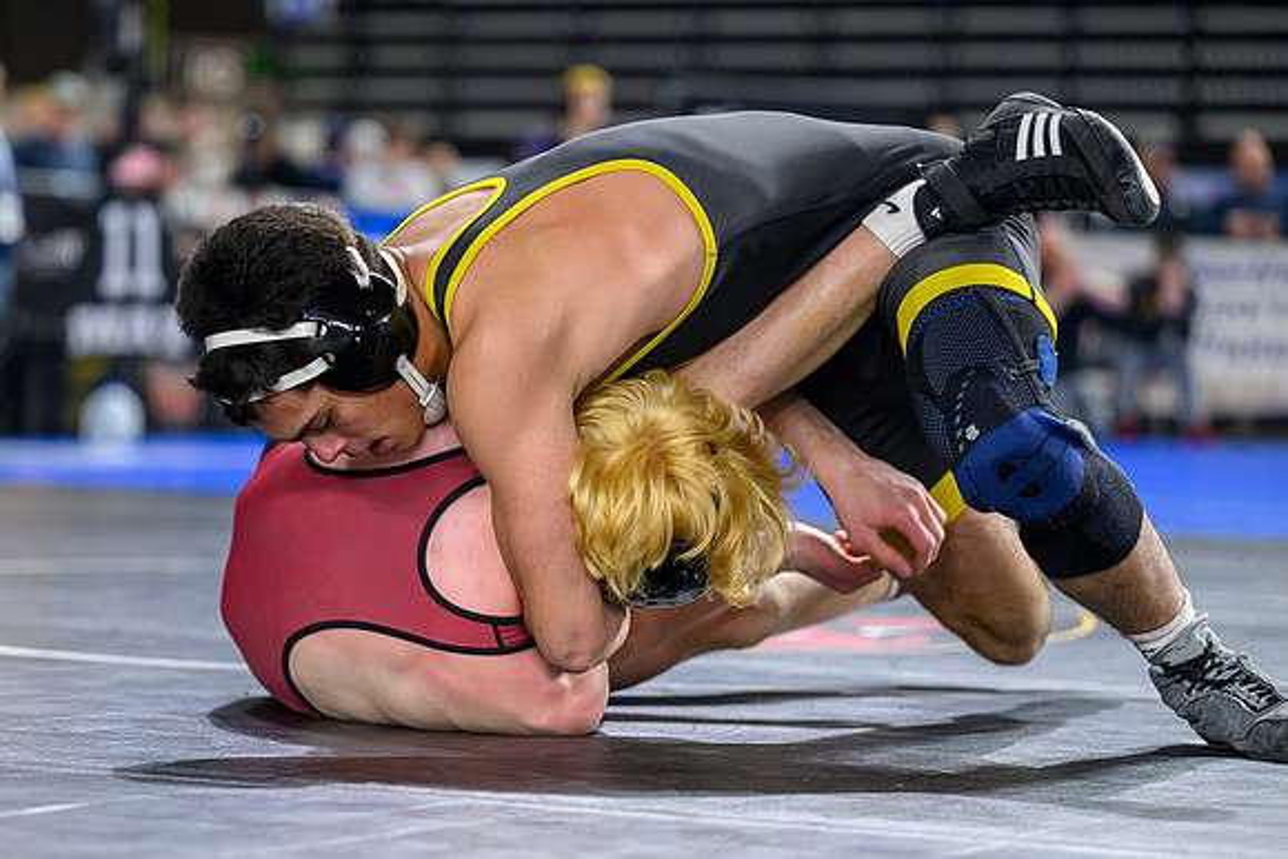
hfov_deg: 15.1
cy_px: 492
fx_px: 4835
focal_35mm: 135
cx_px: 438
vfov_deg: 10.2
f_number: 2.8
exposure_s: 1/800
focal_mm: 102
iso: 3200
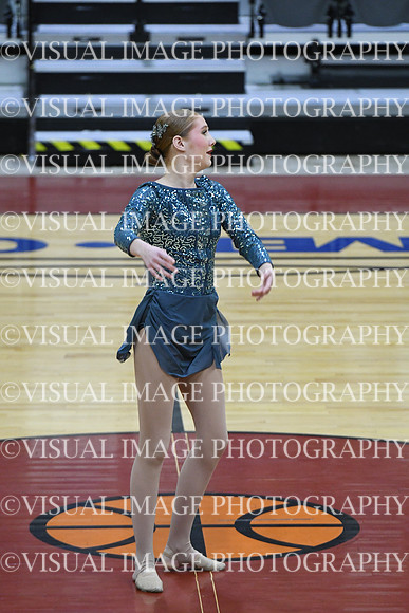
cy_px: 306
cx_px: 204
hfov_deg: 4.7
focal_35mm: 292
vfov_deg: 7.1
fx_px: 4973
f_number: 3.5
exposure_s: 1/400
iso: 4000
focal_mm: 195
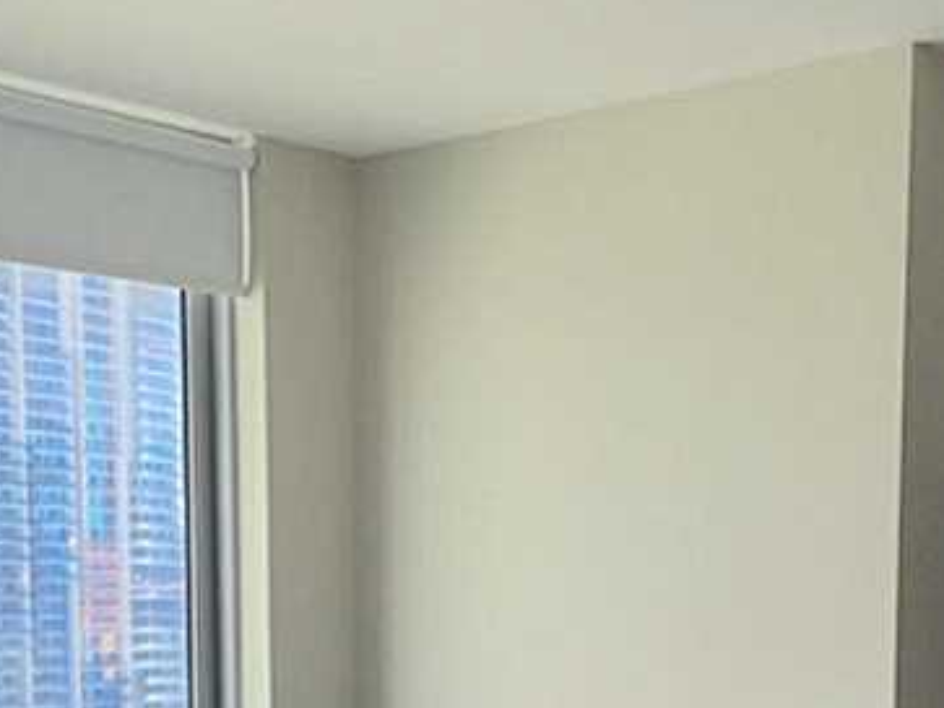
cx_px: 564
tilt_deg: -6.8
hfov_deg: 30.2
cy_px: 765
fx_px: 1745
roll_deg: -1.1
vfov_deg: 21.8
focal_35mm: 64
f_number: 2.2
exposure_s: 1/214
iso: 32
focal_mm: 4.15
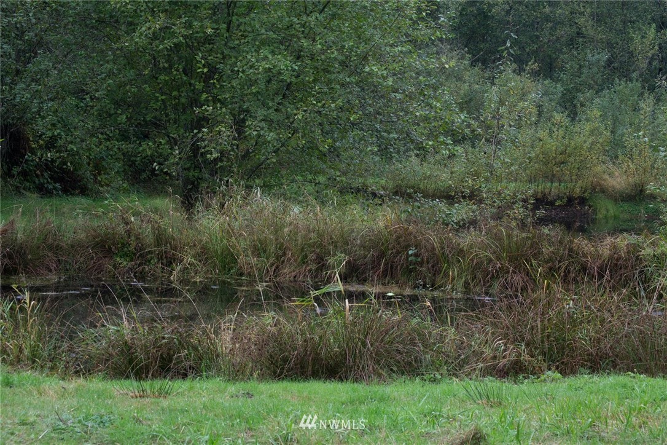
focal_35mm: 82
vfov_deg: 16.6
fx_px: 1528
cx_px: 334
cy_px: 222
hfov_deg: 24.6
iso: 360
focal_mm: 55
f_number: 5.6
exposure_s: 1/125
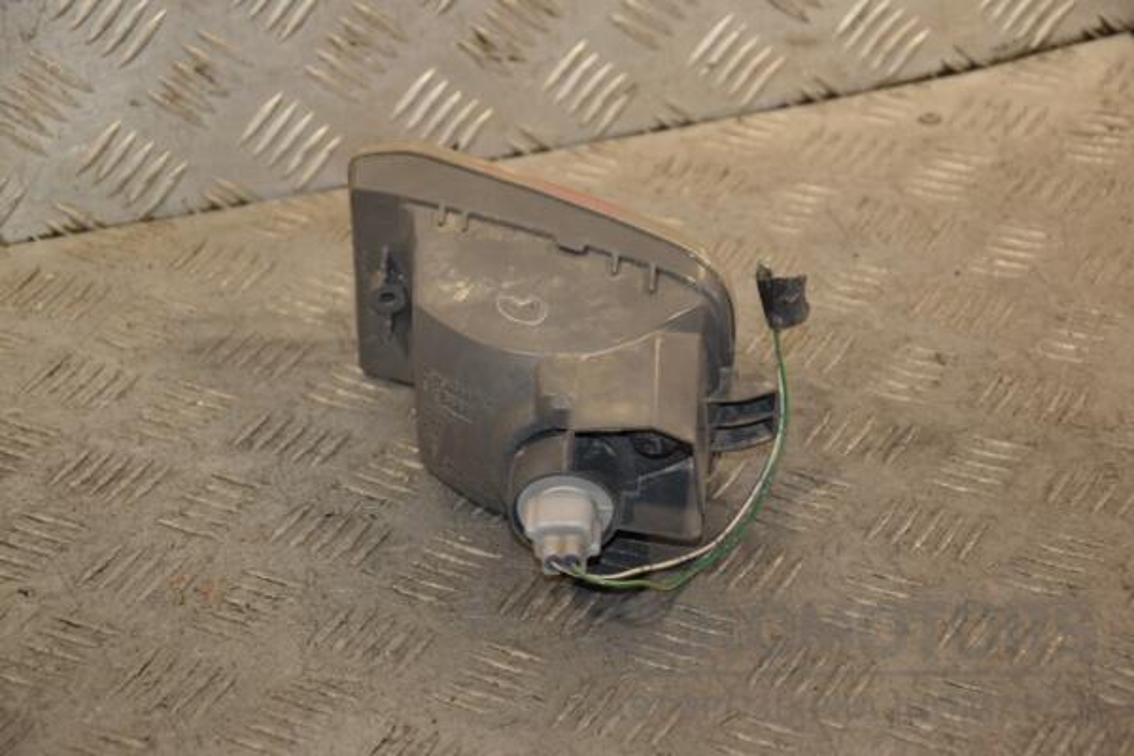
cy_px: 378
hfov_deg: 19.5
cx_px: 567
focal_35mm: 105
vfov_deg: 13.0
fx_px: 3307
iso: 800
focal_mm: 70
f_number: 5.3
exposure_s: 1/160
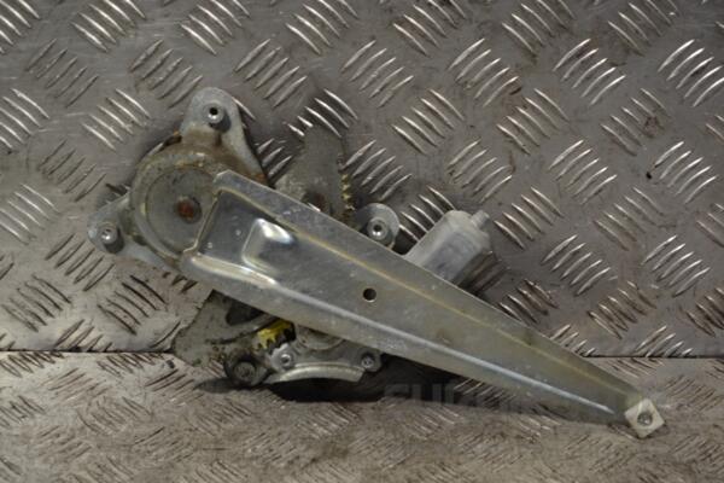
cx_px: 362
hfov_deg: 24.6
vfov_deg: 16.6
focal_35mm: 82
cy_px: 242
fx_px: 1659
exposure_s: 1/30
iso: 200
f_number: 5.6
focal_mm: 55
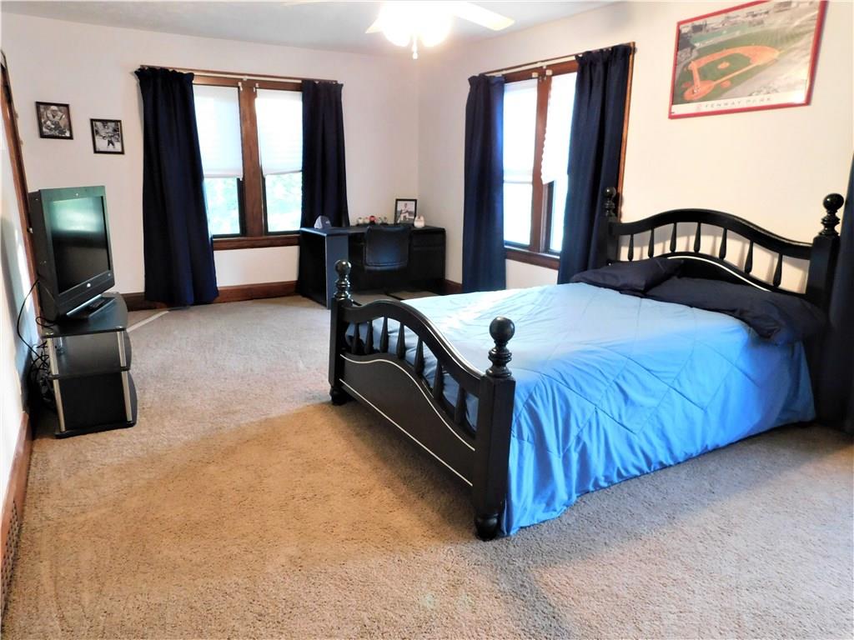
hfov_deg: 71.6
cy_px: 320
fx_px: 592
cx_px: 427
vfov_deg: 56.8
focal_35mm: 24
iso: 400
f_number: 3
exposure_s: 1/10
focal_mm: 4.1
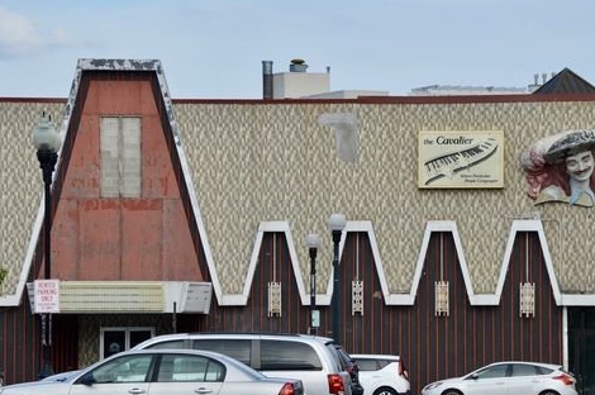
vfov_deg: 6.0
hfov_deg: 9.0
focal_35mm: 229
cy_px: 236
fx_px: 3780
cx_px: 311
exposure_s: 1/250
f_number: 8
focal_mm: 112
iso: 100
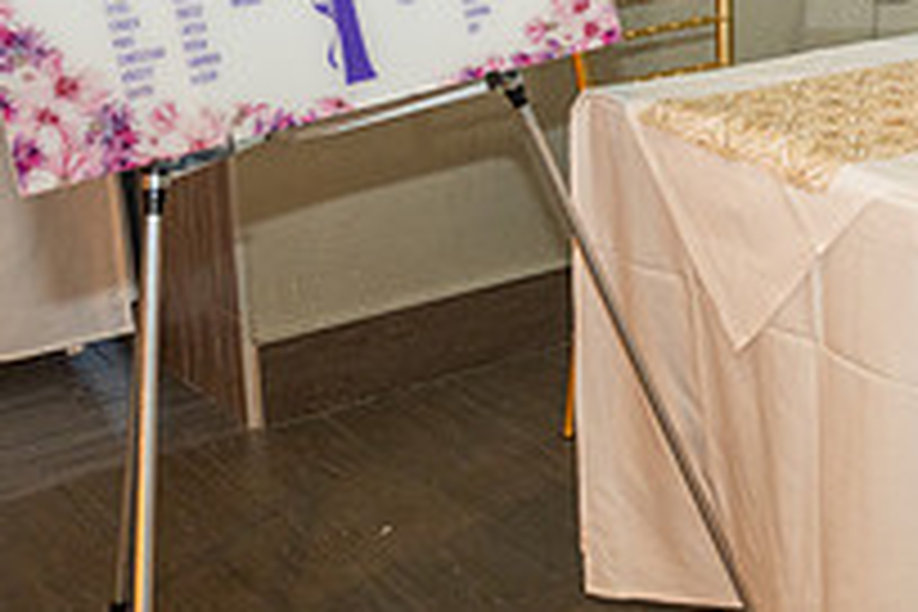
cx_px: 1197
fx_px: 1989
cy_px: -79
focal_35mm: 78
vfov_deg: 16.9
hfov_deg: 23.1
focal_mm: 27.5
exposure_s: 1/125
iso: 1000
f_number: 2.8
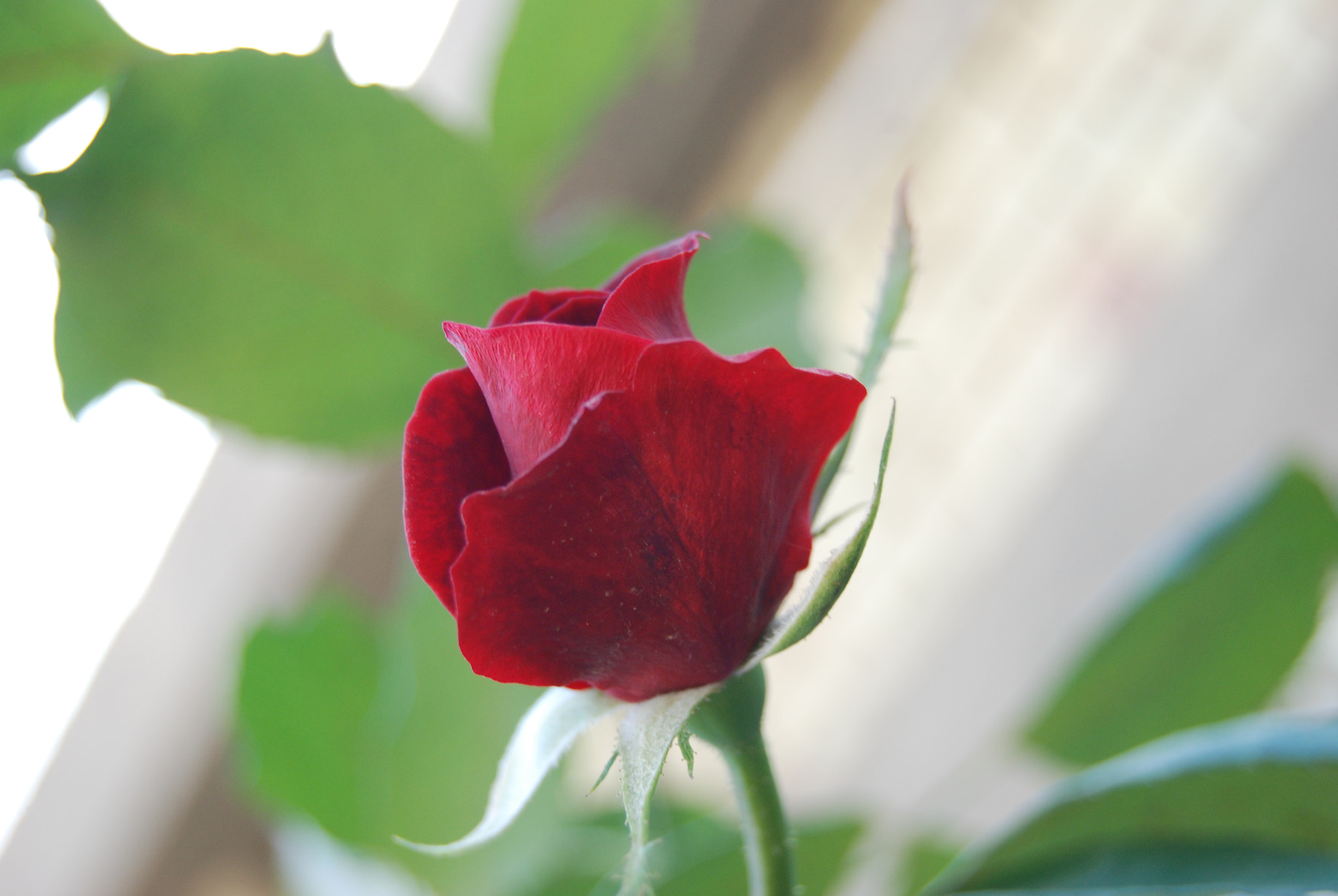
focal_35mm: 68
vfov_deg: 20.2
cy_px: 448
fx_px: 2512
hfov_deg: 29.8
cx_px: 669
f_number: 5.3
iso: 400
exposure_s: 1/125
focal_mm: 45
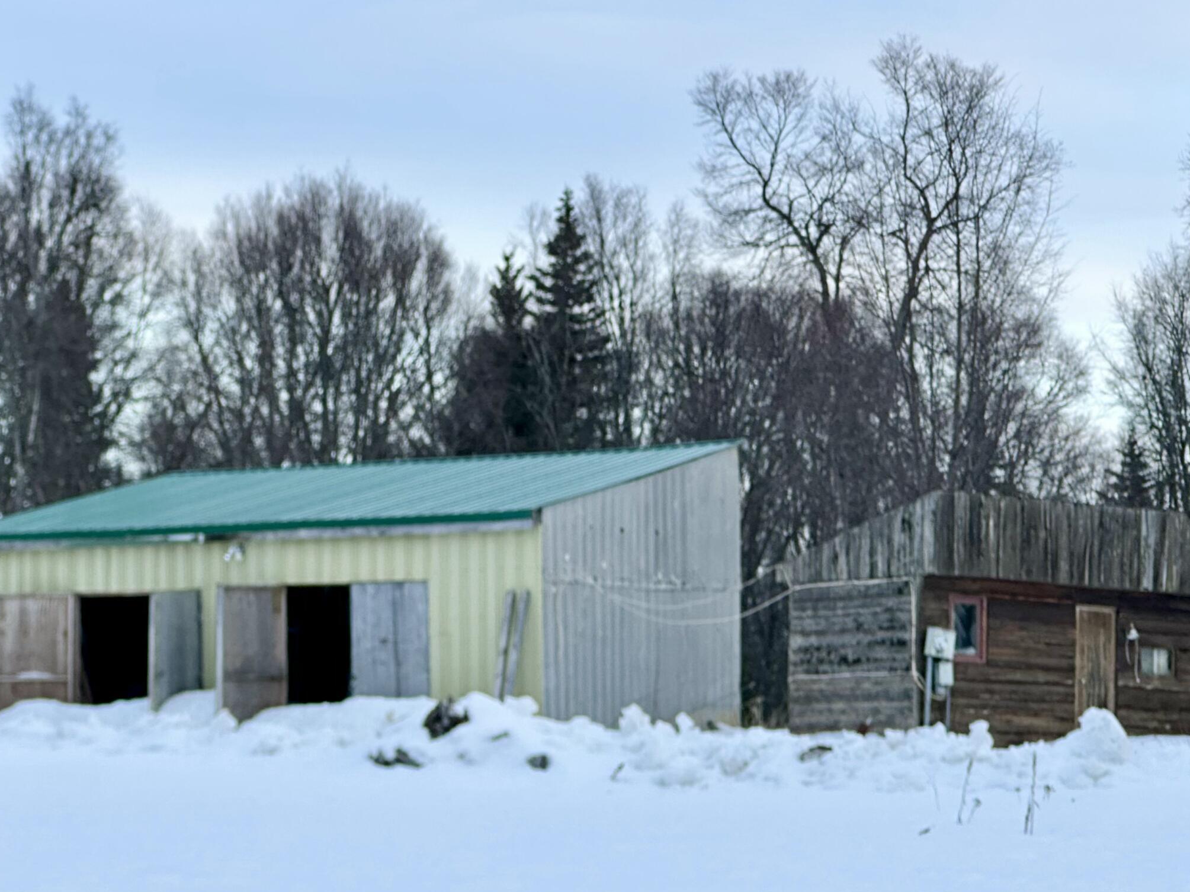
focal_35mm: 115
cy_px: 628
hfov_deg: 17.1
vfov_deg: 12.8
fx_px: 3953
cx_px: 618
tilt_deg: +3.9
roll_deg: +0.5
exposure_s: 1/99
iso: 32
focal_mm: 9
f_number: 2.8
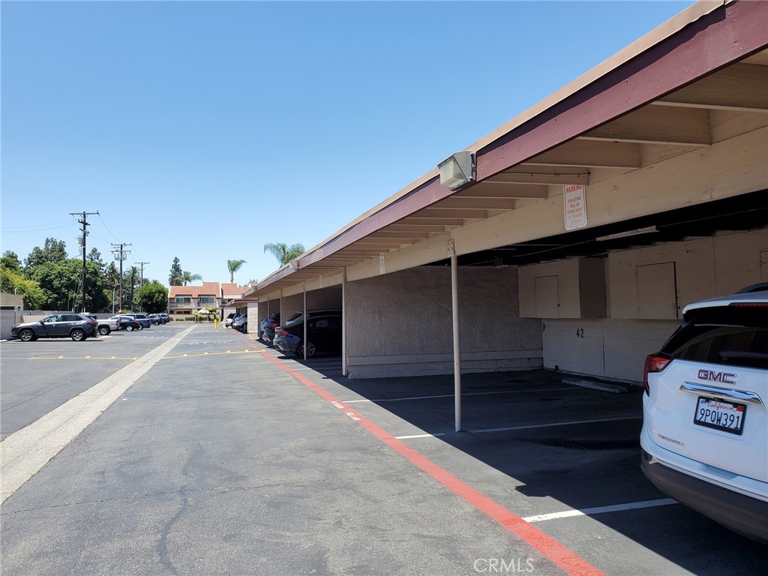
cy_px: 288
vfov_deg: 53.1
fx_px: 577
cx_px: 384
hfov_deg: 67.3
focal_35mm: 26
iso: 50
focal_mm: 4.3
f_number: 2.4
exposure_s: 1/868
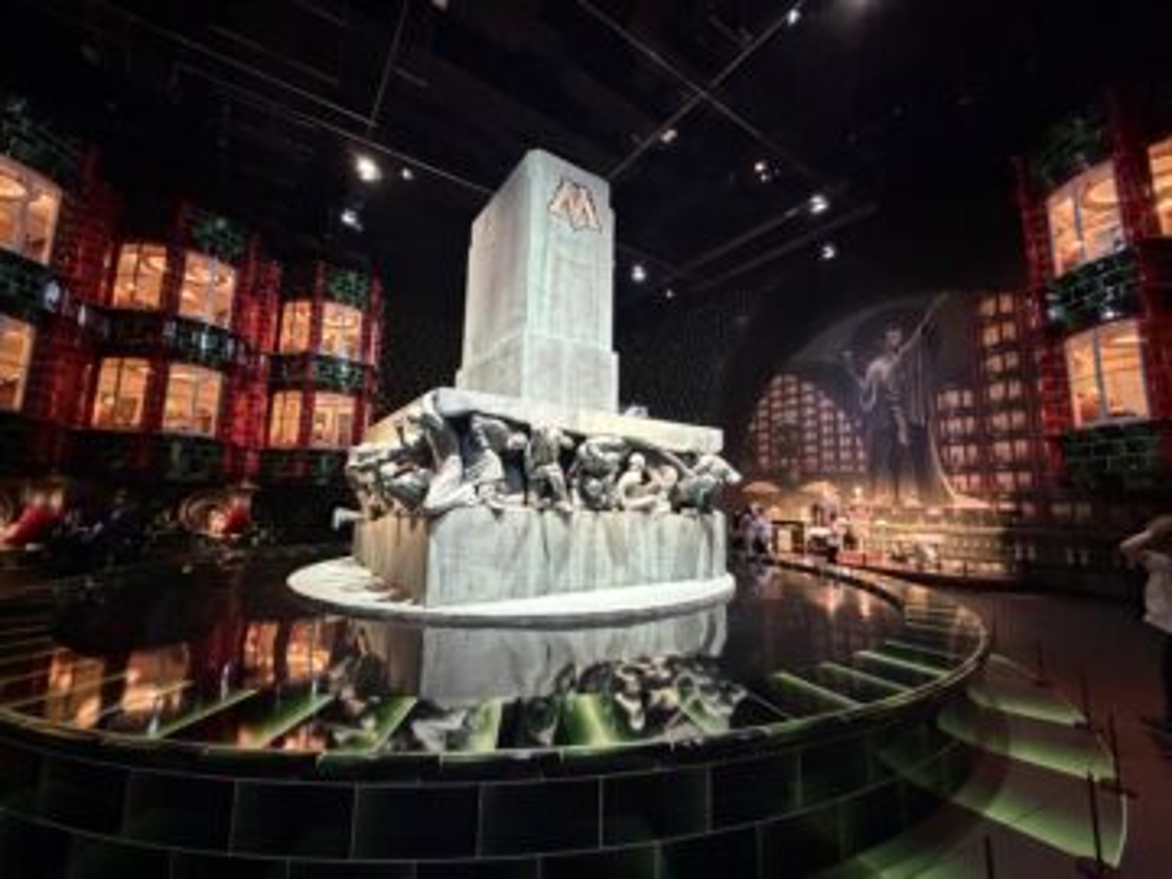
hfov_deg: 102.1
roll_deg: -0.7
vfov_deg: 85.7
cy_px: 440
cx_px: 586
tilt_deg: +7.3
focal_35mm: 14
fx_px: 474
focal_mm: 2.22
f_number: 2.2
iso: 1250
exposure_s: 1/50
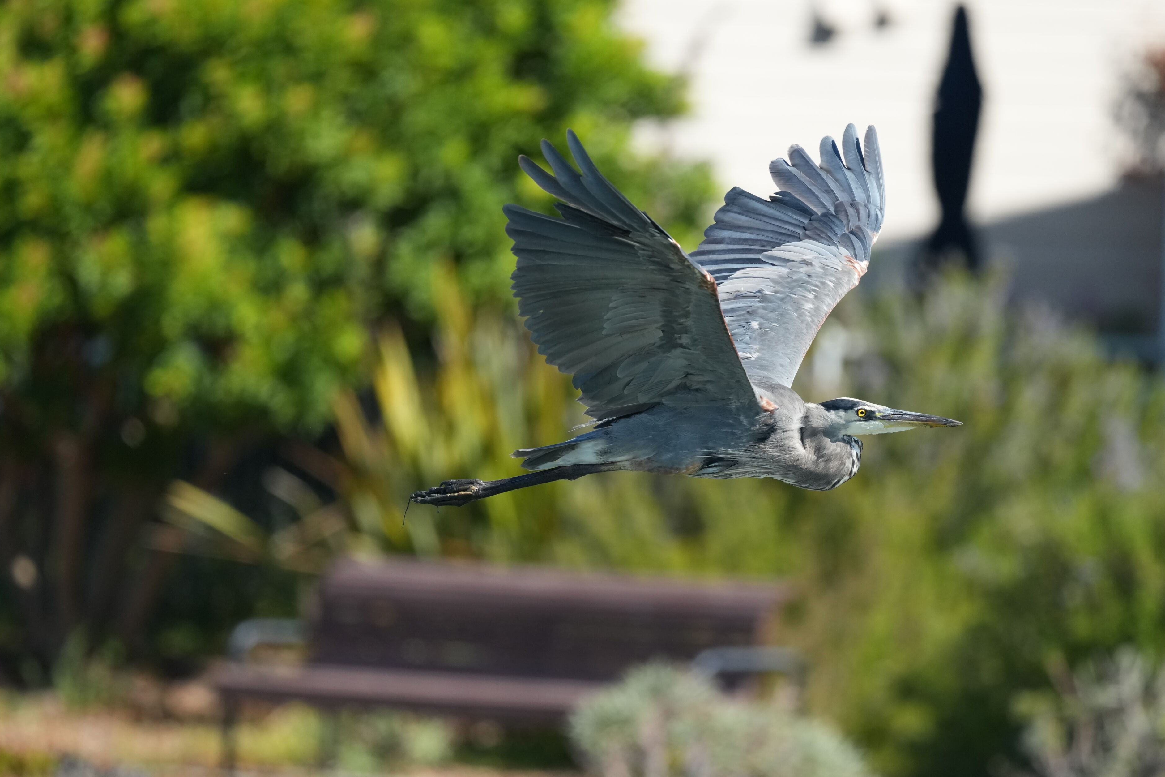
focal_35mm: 642
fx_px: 20774
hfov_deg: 3.2
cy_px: 430
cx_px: 664
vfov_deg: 2.1
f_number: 6.3
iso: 1600
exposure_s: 1/3200
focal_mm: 560
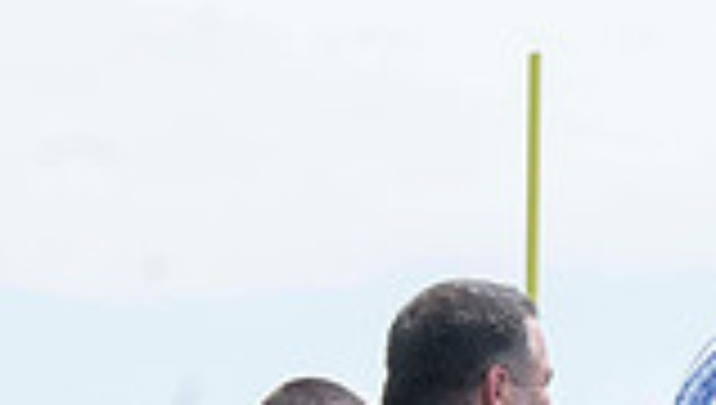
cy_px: 718
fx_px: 9241
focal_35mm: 486
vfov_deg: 2.5
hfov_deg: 4.4
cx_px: 303
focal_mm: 70
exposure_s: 1/250
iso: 200
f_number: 13
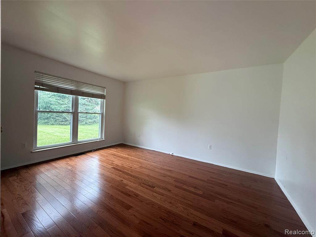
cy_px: 118
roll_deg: -2.4
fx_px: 128
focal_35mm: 14
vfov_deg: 85.7
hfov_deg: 102.1
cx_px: 158
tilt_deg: -1.2
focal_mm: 2.22
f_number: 2.2
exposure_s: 1/60
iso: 250
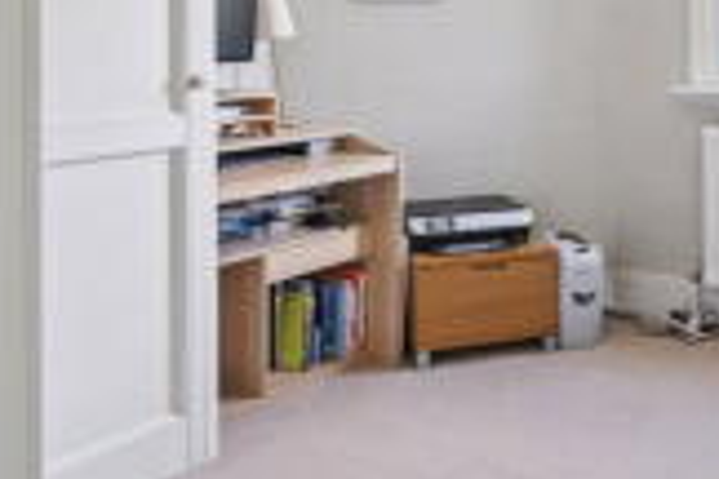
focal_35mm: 47
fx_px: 939
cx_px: 550
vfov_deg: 27.3
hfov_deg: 40.6
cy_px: 24
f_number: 5.6
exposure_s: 1/30
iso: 640
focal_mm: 16
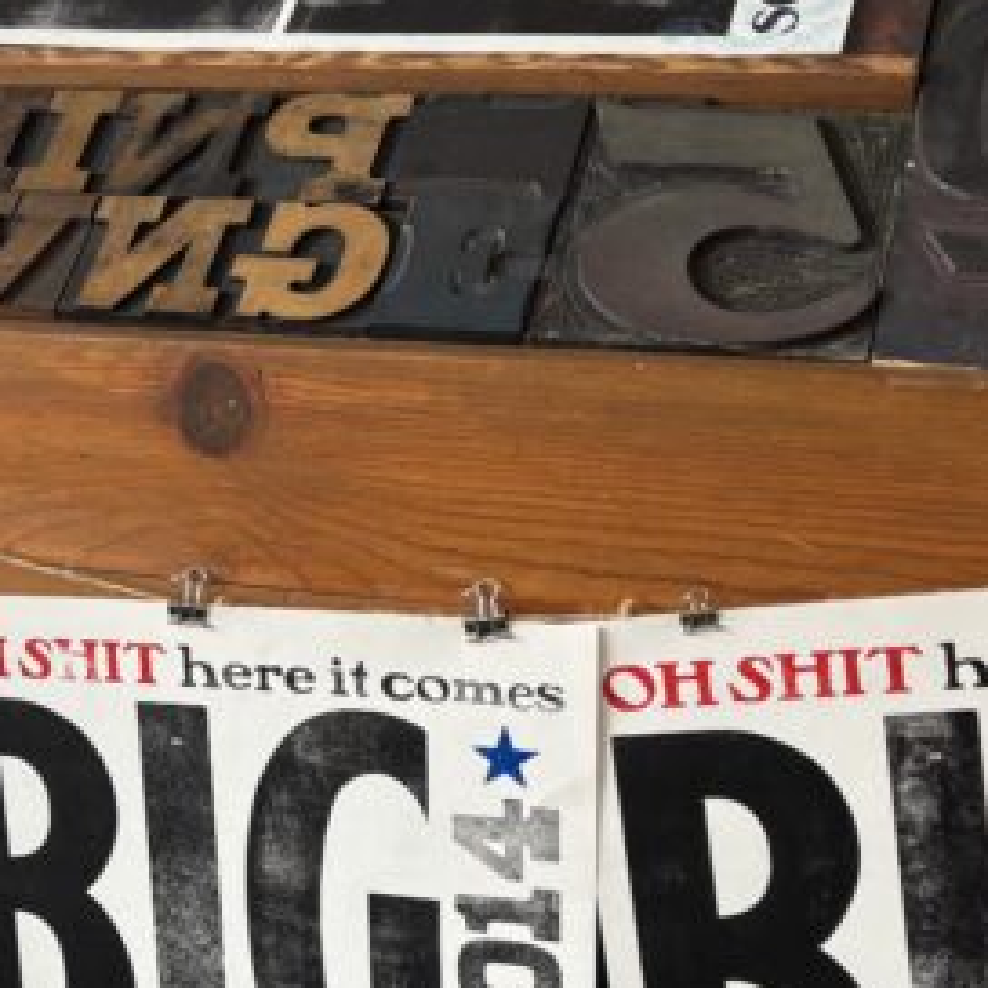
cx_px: 138
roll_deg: +1.7
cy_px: 719
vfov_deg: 26.2
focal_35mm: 65
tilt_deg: -21.3
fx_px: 2099
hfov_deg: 25.8
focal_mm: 5.96
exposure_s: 1/120
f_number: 1.6
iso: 100
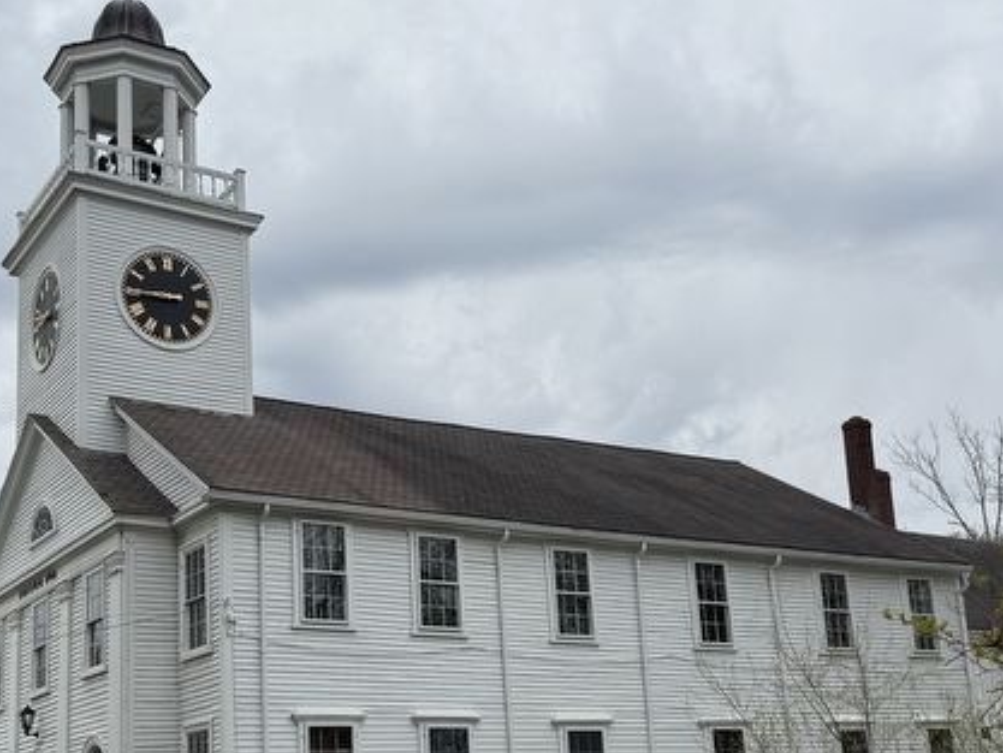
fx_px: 1333
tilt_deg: +13.0
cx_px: 445
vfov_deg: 31.2
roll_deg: +2.7
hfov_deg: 41.2
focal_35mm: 46
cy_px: 522
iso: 80
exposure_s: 1/4405
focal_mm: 6.76
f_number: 1.78
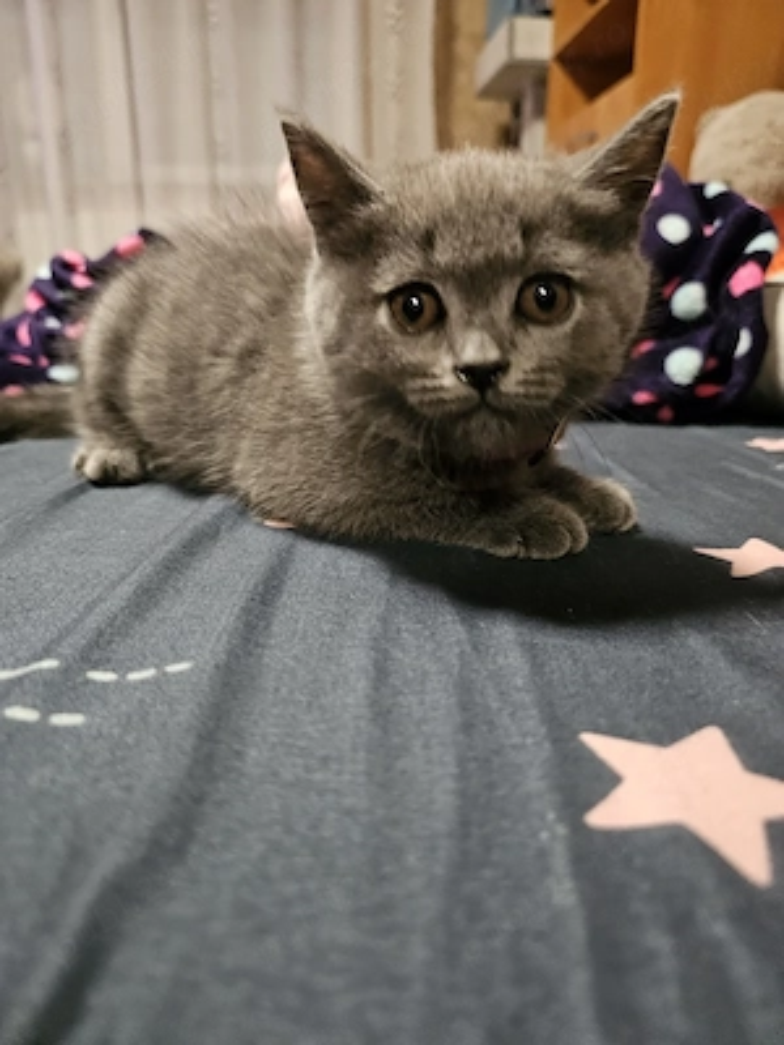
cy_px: 522
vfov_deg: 73.9
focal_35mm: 23
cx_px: 392
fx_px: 695
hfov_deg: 58.9
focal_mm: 6.3
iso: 1000
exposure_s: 1/25.1
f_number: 1.7
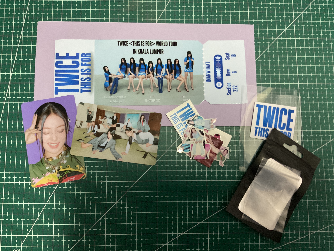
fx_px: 280
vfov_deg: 48.2
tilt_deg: -83.0
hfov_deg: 61.7
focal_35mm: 29
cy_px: 126
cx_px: 167
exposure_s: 1/25
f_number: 1.8
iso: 250
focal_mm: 3
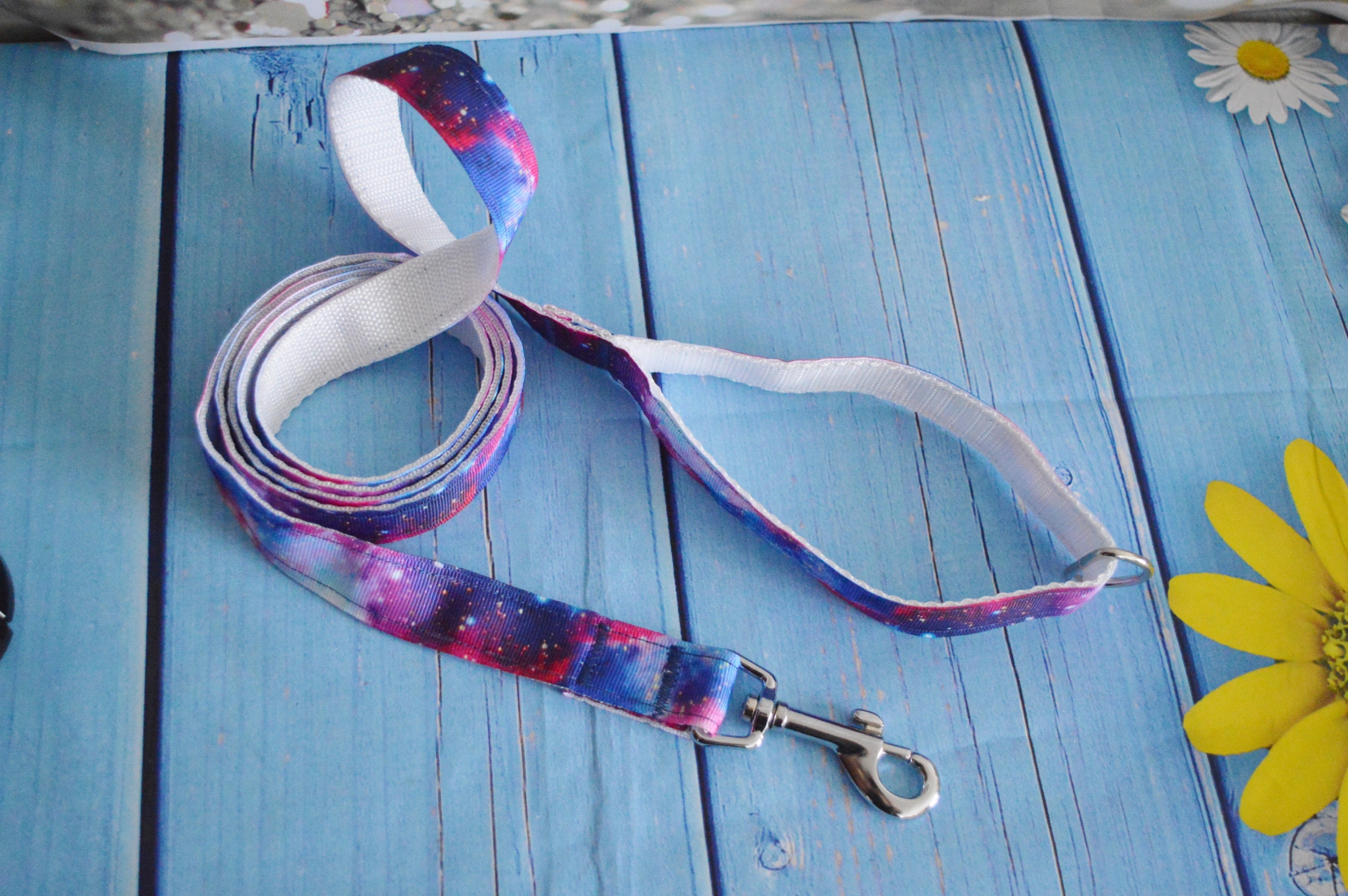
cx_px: 674
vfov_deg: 32.9
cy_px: 448
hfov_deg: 48.0
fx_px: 1515
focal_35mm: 40
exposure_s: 1/40
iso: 4000
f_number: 4
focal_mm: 27
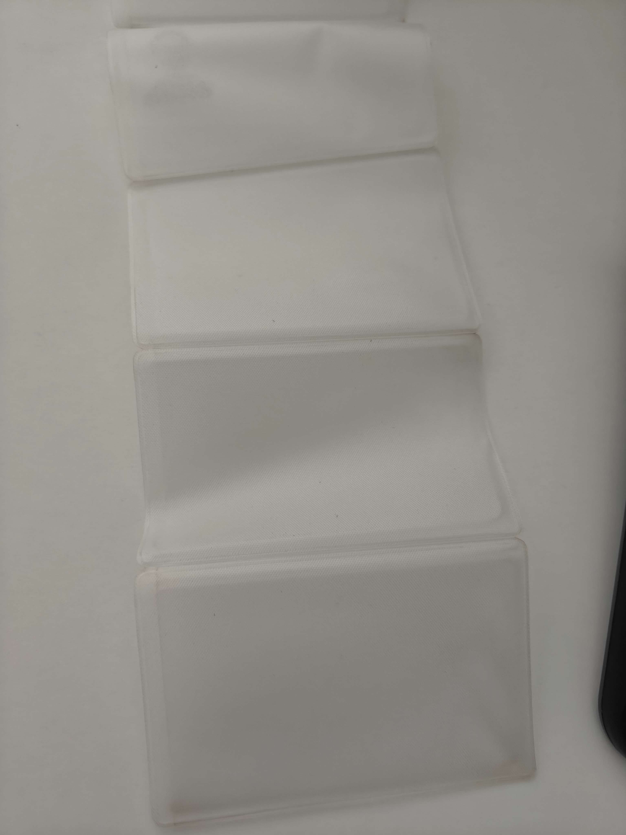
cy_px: 418
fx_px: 579
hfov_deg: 56.8
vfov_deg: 71.6
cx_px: 313
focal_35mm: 24
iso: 800
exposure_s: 1/31
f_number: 1.8
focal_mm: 5.59
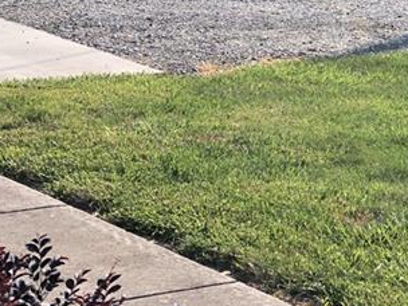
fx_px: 1697
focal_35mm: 144
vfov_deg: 10.2
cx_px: 348
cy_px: -26
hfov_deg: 13.6
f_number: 2.8
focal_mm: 6.6
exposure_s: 1/384
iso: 20
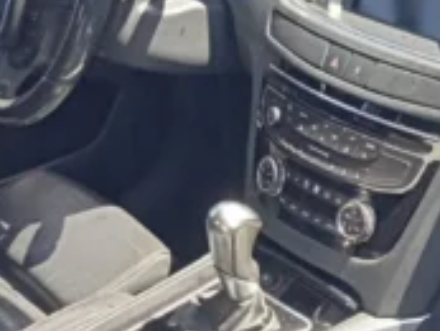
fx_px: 1234
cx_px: 320
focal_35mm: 97
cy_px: 334
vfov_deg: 15.0
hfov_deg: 20.1
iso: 100
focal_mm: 3.46
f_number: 2.2
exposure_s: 1/144
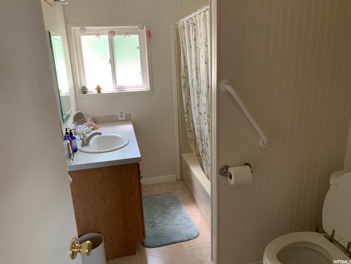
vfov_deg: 53.1
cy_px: 132
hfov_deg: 67.3
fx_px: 264
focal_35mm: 26
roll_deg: +2.5
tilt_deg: -16.3
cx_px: 176
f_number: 1.8
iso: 200
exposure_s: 1/60
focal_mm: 4.25
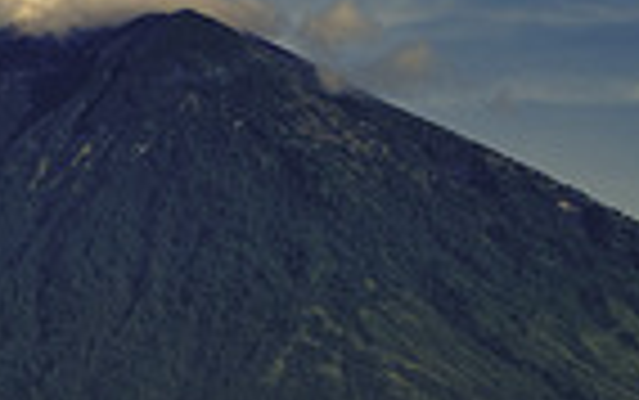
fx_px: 5263
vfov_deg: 4.4
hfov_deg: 6.9
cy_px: 99
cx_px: 148
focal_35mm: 302
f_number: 11
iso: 100
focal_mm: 70
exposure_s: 1/200
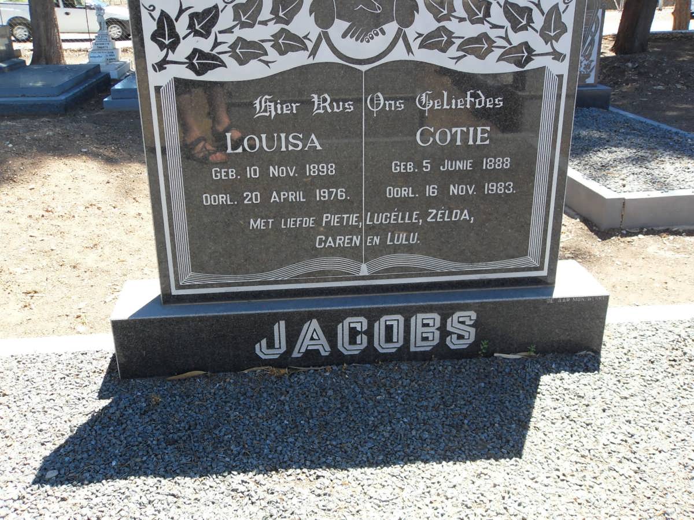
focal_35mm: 35
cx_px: 347
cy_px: 260
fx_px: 702
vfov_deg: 40.7
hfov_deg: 52.6
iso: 80
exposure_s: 1/180
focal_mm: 6.3
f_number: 3.5
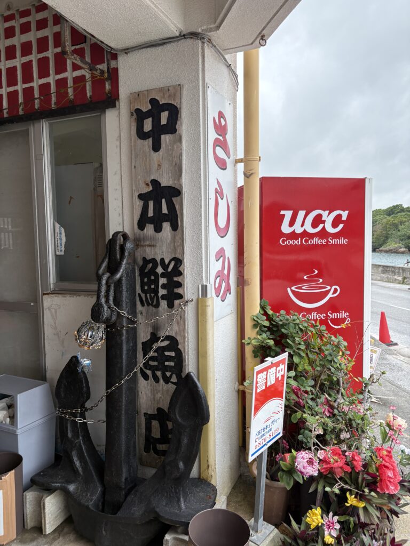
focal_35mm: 26
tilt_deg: -4.2
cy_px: 273
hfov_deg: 53.1
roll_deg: +2.9
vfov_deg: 67.3
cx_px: 205
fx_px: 411
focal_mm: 5.96
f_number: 1.6
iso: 50
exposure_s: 1/390
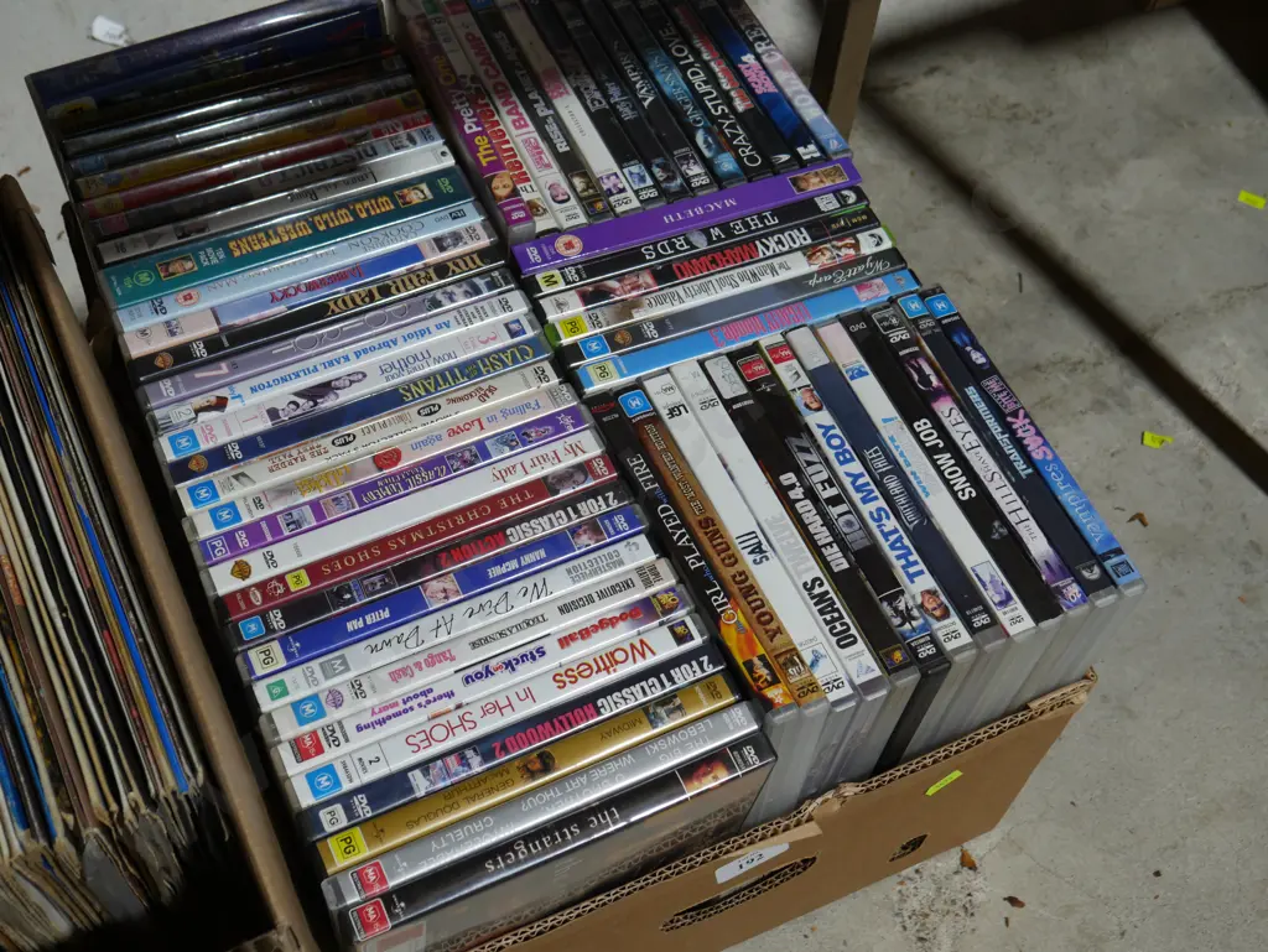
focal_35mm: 44
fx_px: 1612
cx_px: 634
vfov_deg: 32.9
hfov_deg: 42.9
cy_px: 476
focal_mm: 22
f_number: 4.7
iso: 320
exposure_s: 1/60
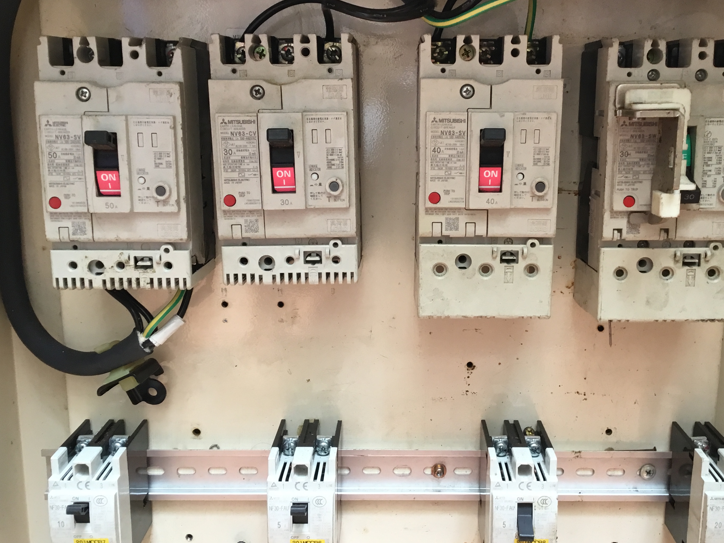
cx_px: 408
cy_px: 241
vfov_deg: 38.6
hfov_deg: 50.0
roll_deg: +0.9
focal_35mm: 37
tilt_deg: -10.1
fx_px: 774
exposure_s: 1/33
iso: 64
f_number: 2.4
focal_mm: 3.3
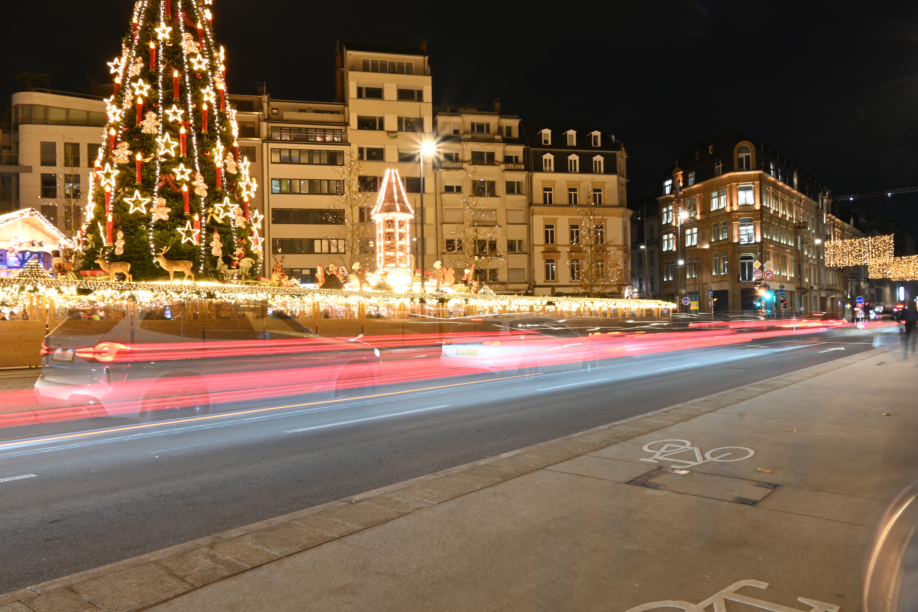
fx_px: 688
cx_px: 459
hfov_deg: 67.4
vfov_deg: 47.9
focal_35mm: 27
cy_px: 306
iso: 100
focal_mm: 18
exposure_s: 6
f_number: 14
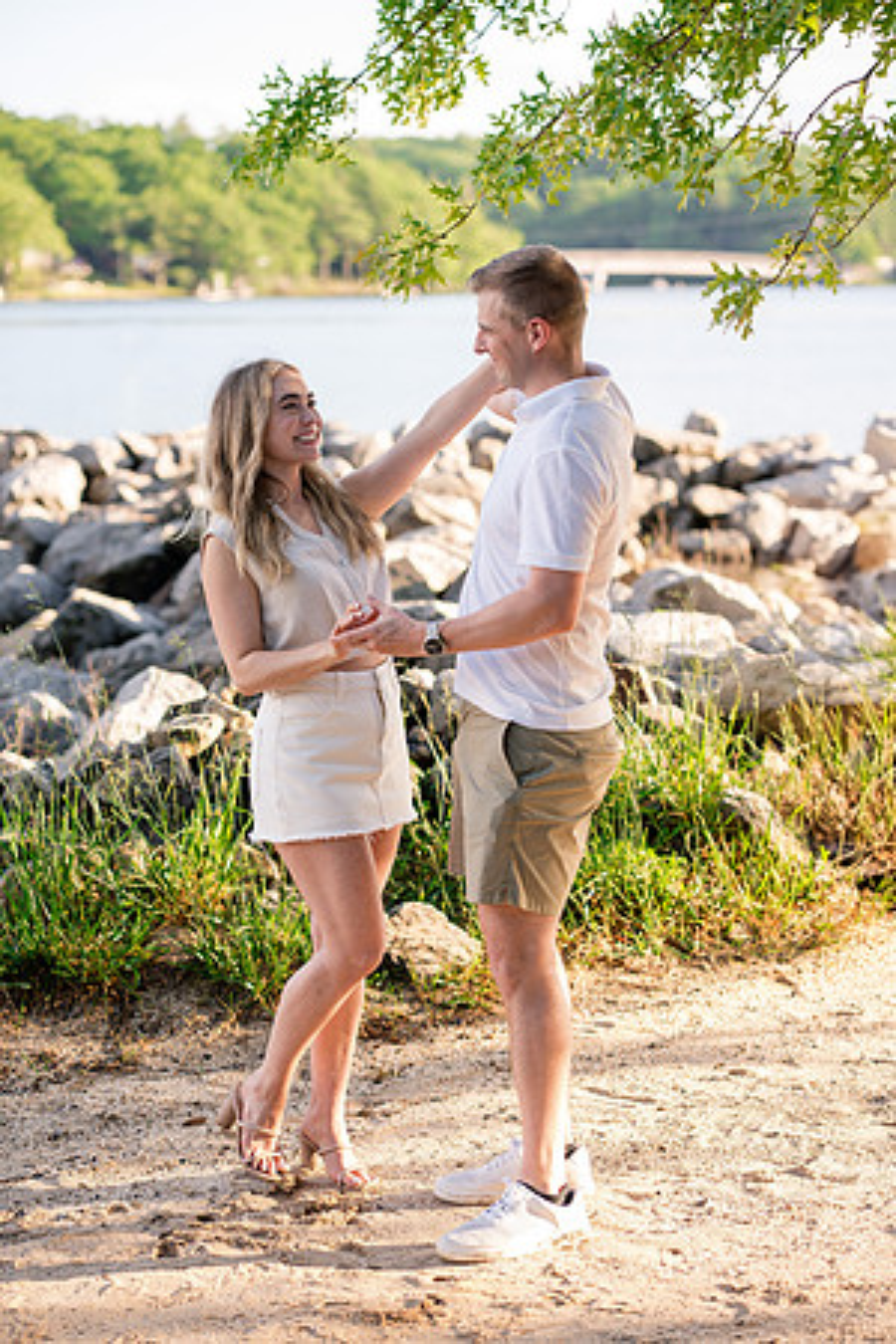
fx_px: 3173
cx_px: 448
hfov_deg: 16.1
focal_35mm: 85
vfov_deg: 23.9
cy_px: 672
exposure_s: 1/1000
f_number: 3.5
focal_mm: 85
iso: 800
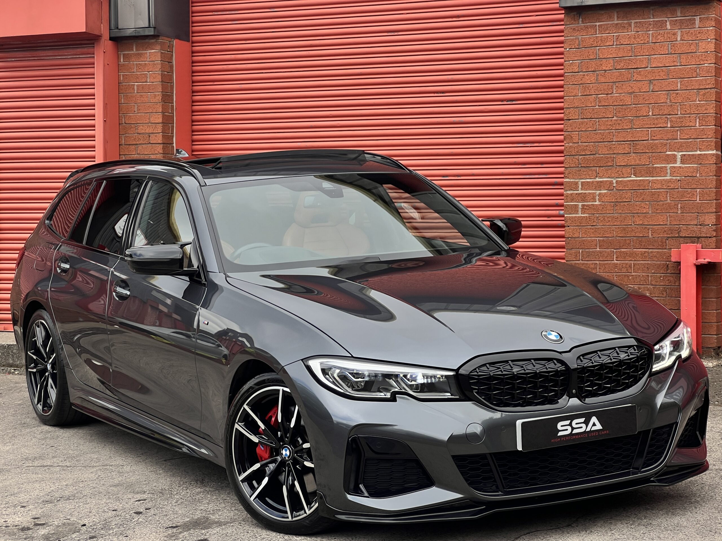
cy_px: 270
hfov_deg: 25.3
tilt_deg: -1.2
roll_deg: -0.2
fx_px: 1606
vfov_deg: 19.1
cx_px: 361
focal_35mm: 77
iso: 32
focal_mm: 9
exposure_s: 1/259
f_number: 2.8
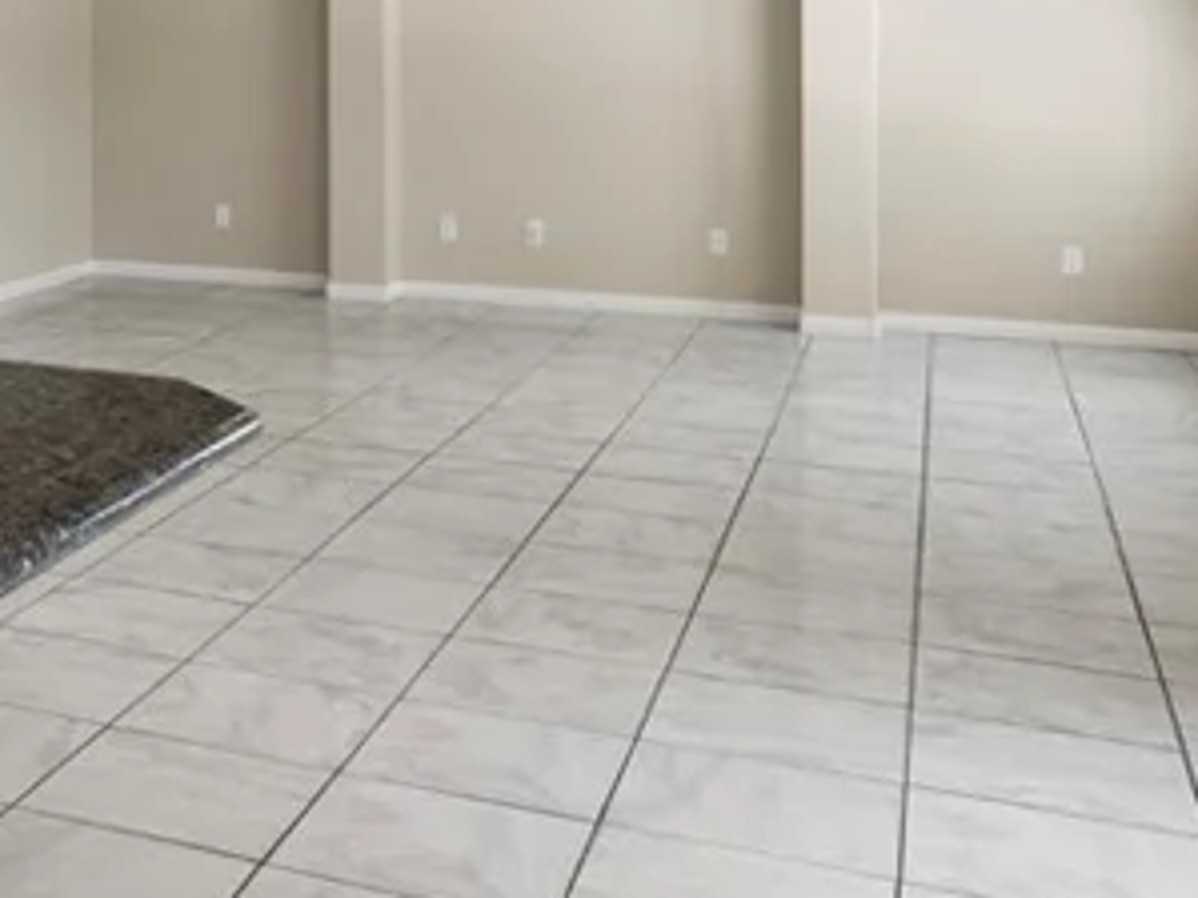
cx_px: -172
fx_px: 1937
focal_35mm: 56
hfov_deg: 30.2
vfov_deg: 25.0
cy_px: 30
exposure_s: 1/125
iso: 400
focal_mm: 17
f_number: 8
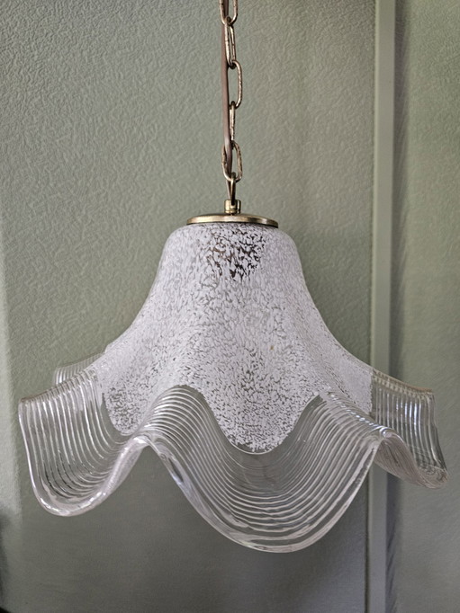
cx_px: 230
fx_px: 408
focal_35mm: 23
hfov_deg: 58.8
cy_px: 306
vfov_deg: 73.9
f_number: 1.7
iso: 500
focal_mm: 6.3
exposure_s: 1/25
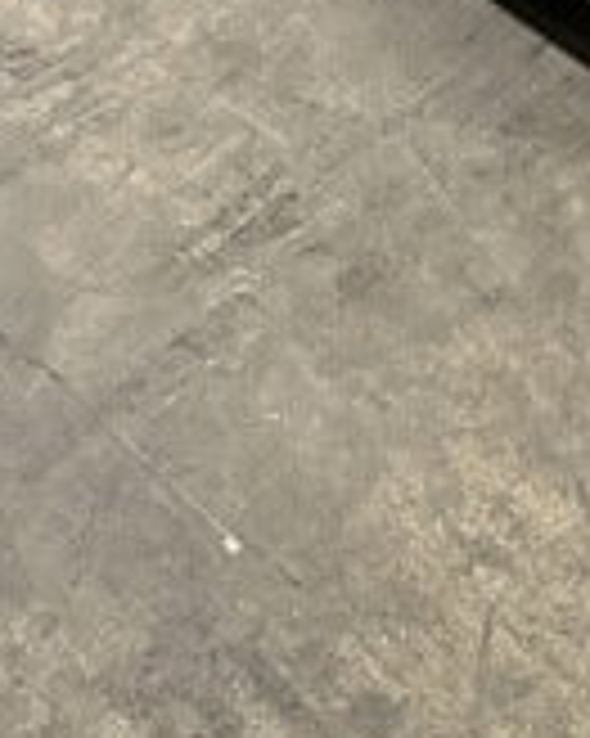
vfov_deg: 14.7
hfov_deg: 12.0
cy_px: -542
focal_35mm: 116
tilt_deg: -34.6
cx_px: 1148
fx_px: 2534
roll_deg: -6.6
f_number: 1.78
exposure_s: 1/54
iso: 1000
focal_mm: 6.86
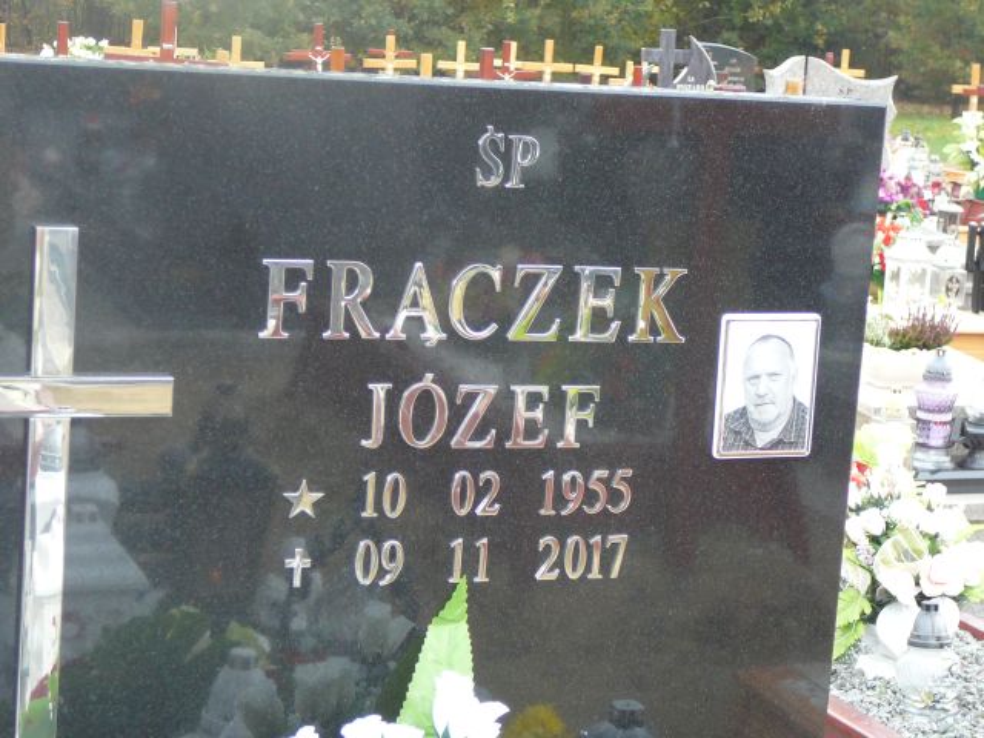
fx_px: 2331
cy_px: 369
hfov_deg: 23.8
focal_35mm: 82
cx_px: 492
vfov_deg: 18.0
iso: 125
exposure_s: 1/30
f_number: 3.8
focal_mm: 12.2
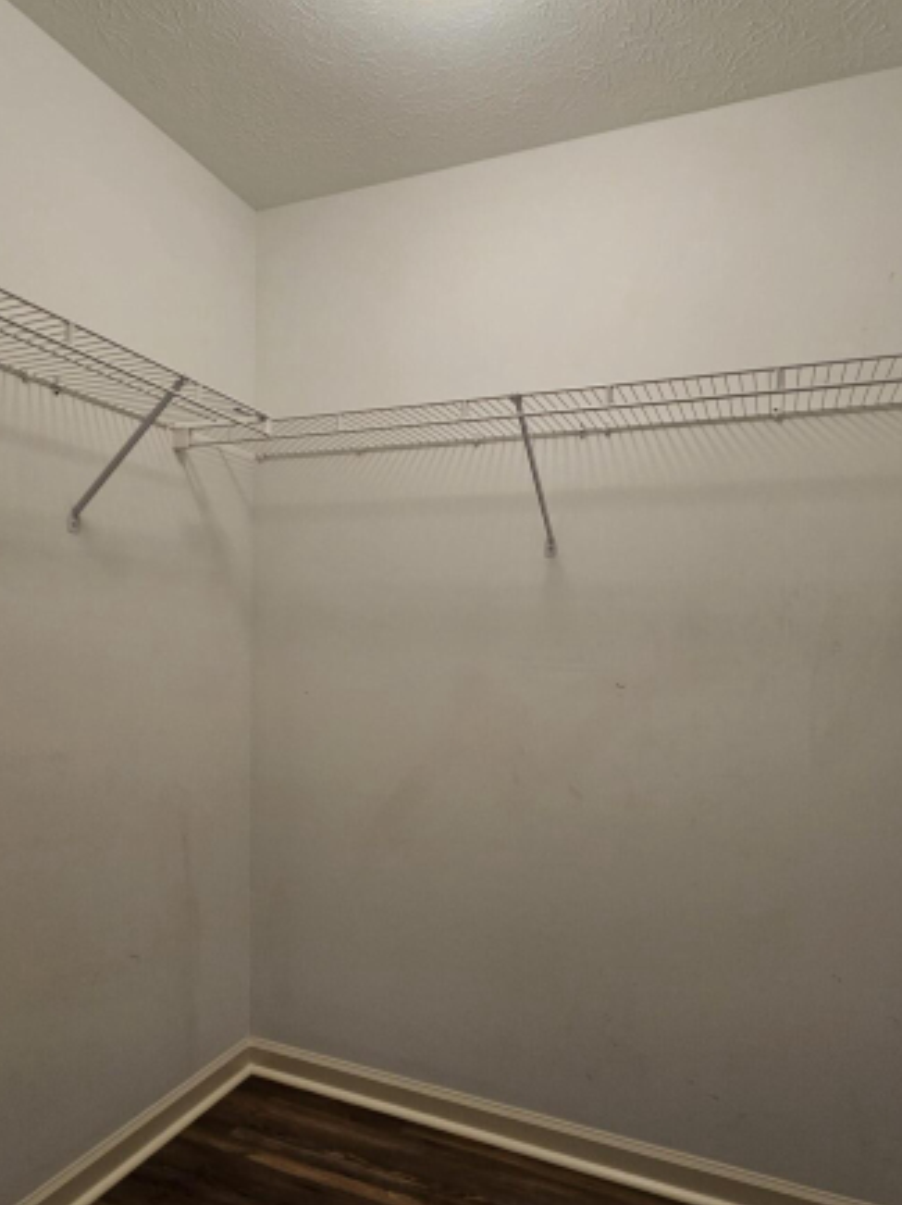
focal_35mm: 20
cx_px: 461
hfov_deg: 65.9
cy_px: 668
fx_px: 696
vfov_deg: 81.5
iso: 125
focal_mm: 2.2
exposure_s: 1/60
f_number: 2.2
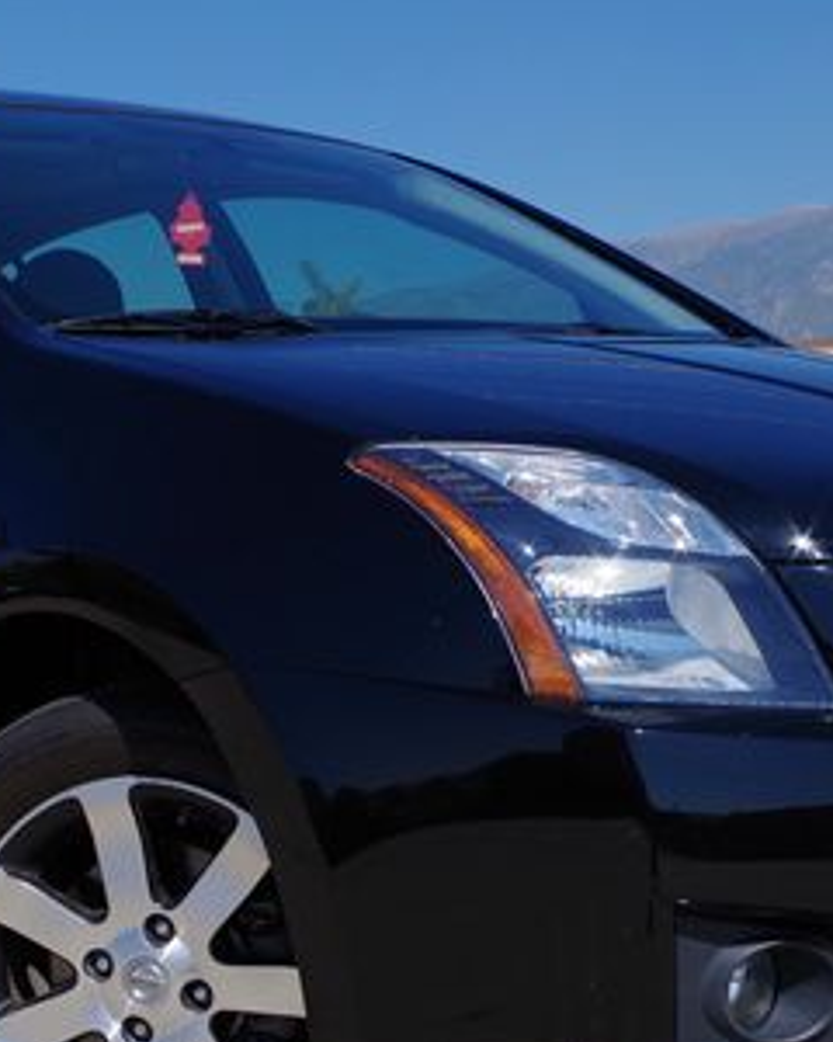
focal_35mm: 68
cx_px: 340
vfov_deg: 27.9
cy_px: 613
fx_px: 2096
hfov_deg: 22.5
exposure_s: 1/500
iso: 200
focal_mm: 23.13
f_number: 9
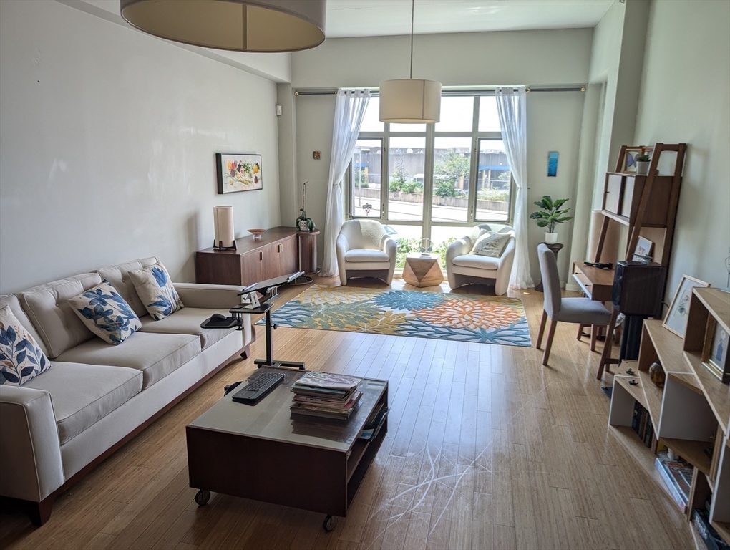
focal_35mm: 24
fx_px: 507
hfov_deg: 71.5
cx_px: 365
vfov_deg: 56.9
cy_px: 275
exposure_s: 1/188
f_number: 1.68
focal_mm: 6.9
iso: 23
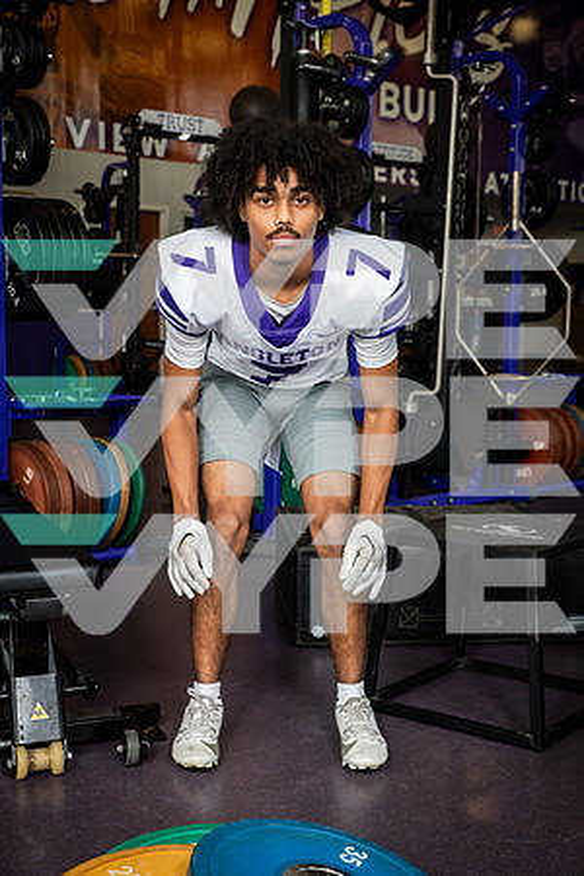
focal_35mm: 52
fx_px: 1265
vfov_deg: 38.2
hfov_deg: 26.0
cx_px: 292
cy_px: 438
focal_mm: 52
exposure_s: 1/250
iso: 800
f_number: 7.1
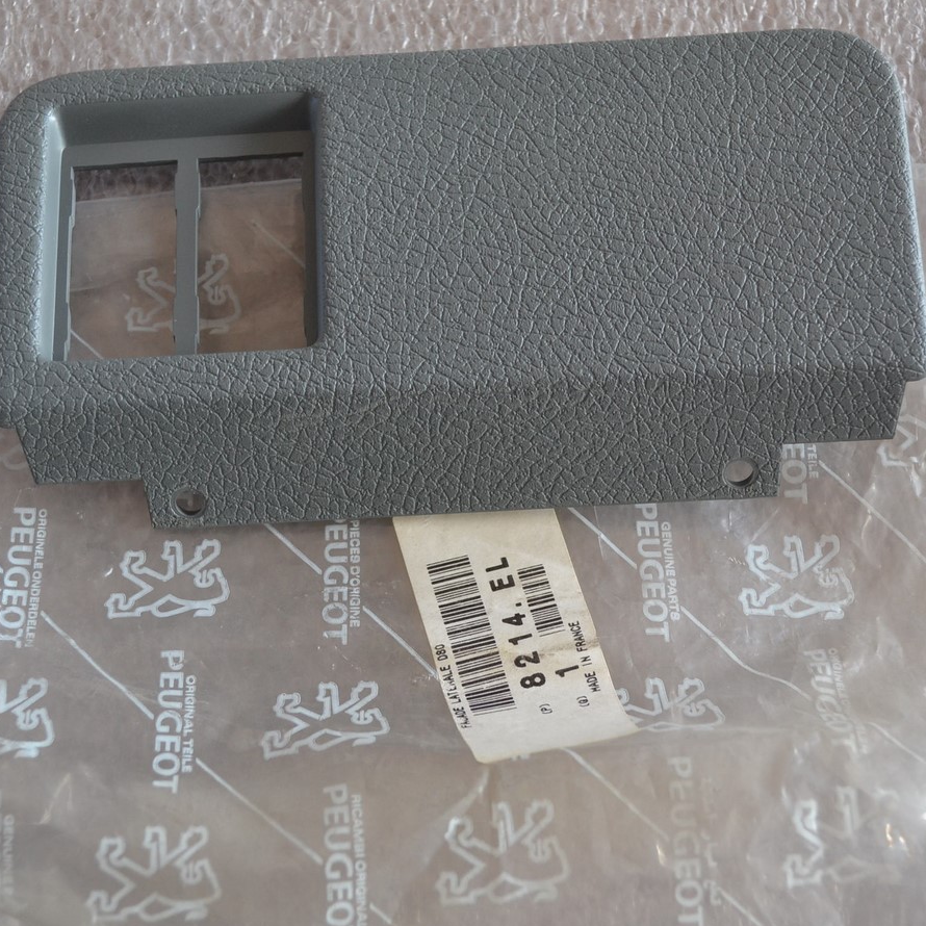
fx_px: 1755
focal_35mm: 58
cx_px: 446
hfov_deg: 29.5
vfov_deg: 29.6
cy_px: 466
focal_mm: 30
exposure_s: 1/60
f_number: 4.5
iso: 720
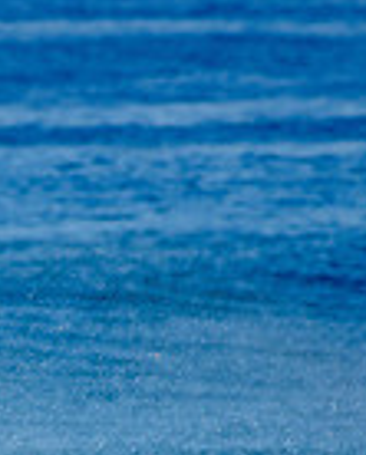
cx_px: -162
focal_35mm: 1970
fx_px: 26586
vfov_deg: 1.0
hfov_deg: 0.8
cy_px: 595
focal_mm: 500
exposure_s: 1/1600
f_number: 5.6
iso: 125
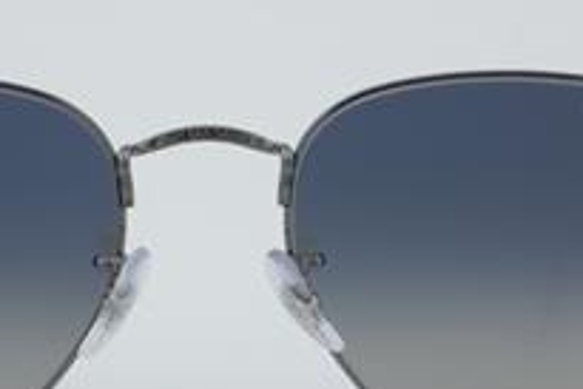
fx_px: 2366
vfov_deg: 9.4
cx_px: 205
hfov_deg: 14.0
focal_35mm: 146
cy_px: 264
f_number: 29
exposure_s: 1/4
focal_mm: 50
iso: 100
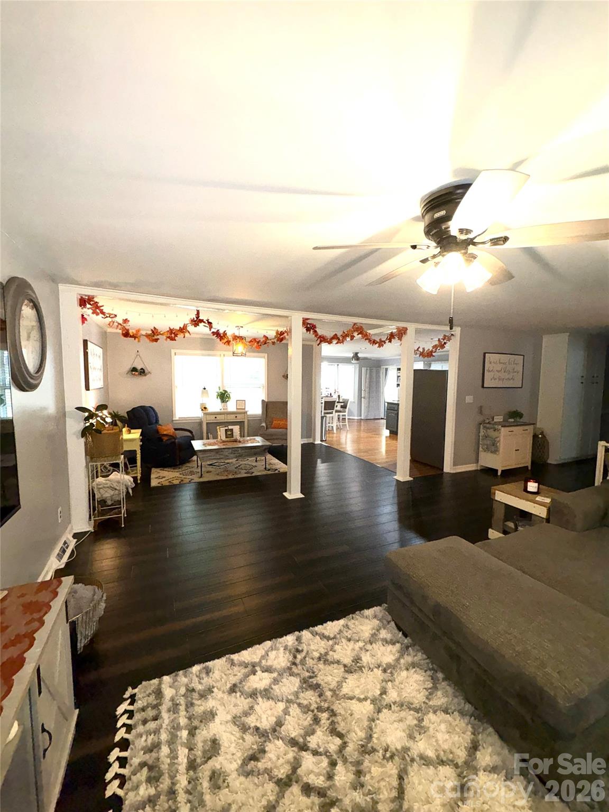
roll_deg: -1.1
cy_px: 406
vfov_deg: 102.1
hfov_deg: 85.7
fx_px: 328
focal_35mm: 14
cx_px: 304
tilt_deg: -4.0
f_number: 2.2
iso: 50
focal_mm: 2.22
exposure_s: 1/60
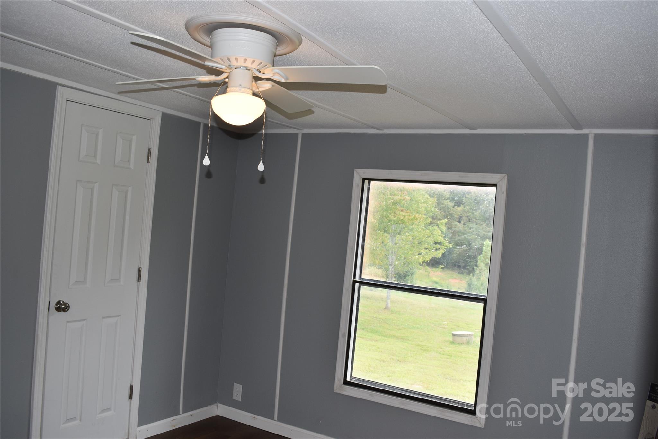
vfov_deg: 40.0
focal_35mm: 33
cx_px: 329
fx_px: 603
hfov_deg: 57.2
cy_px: 220
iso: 250
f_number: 5.6
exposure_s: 1/125
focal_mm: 22
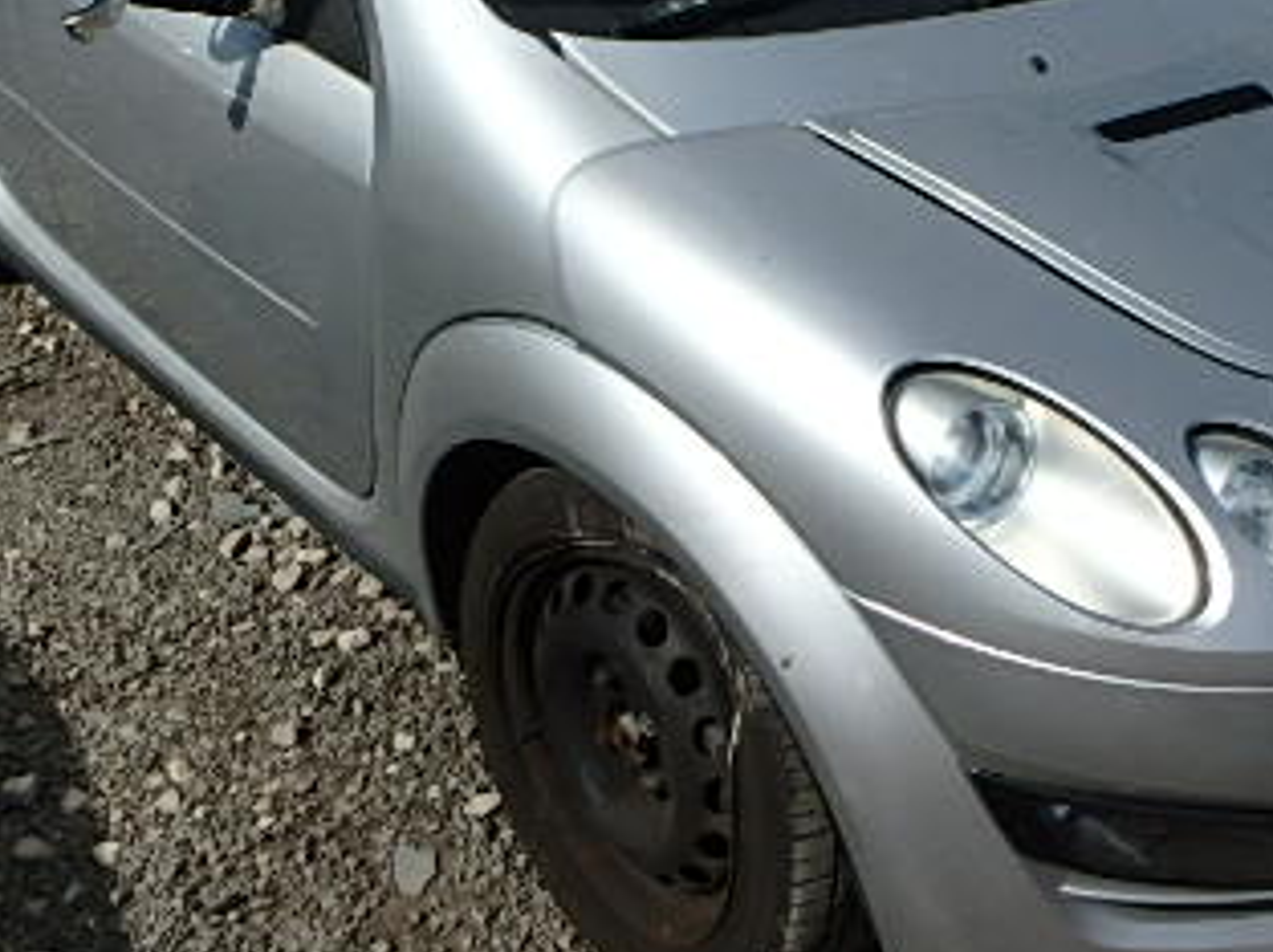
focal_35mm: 43
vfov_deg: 32.2
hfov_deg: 43.6
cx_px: 777
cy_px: 126
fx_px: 1580
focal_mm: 3.7
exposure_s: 1/800
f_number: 6
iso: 125
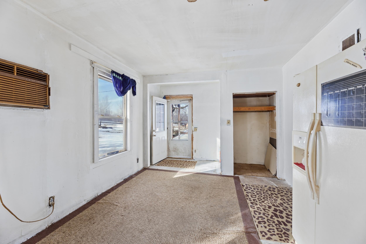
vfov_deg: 81.3
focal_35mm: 14
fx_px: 142
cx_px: 183
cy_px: 122
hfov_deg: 104.2
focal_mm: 14
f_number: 9
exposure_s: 1/160
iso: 400
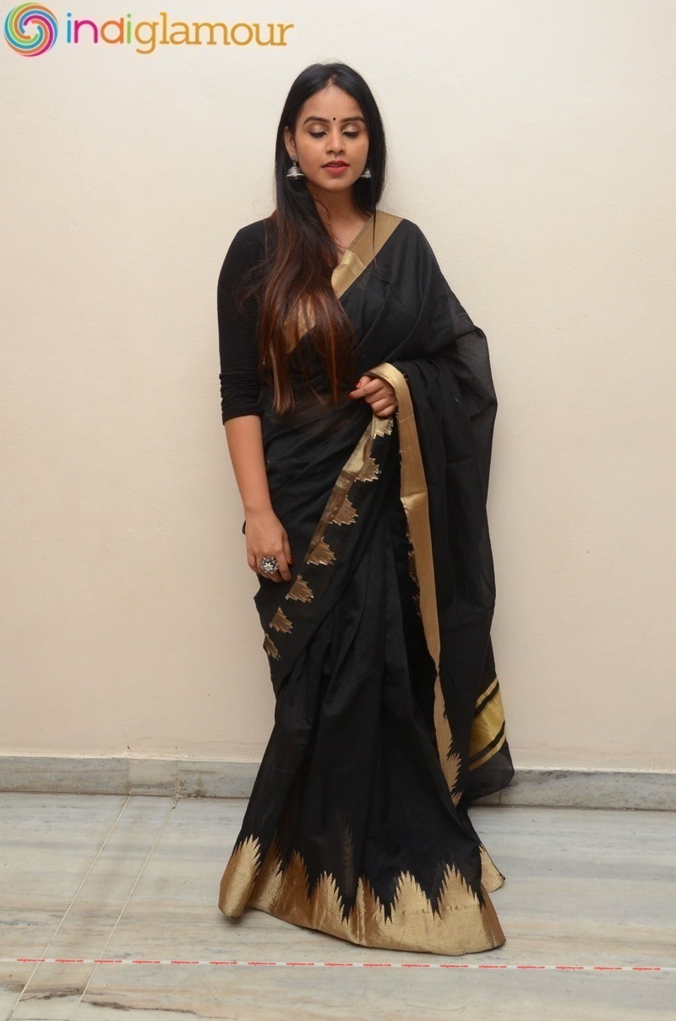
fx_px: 1104
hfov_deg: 34.0
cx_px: 338
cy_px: 510
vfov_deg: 49.7
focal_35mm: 39
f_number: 7.1
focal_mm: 26
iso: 1000
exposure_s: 1/125
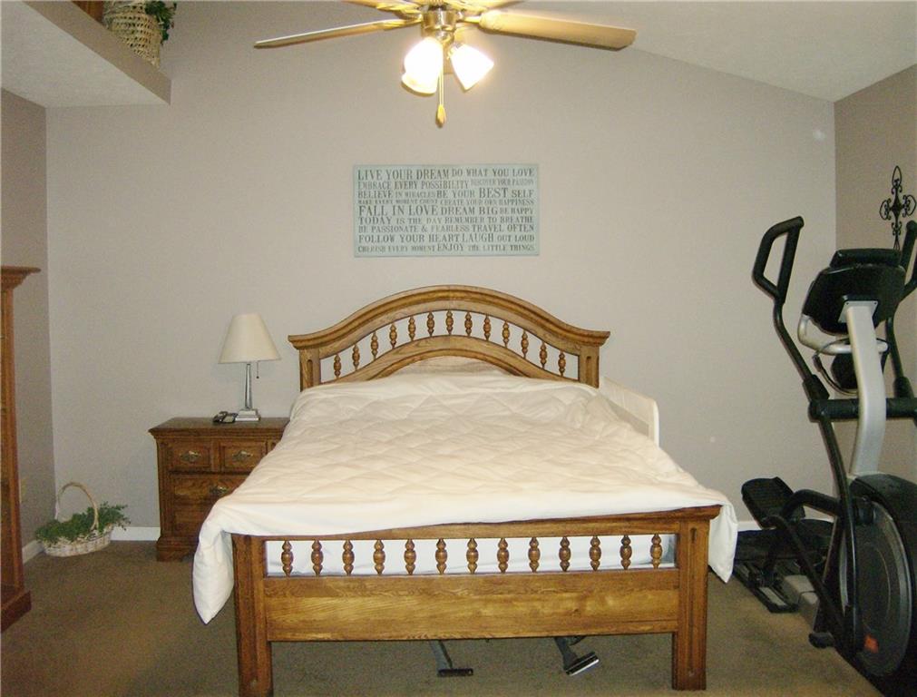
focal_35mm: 36
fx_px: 958
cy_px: 348
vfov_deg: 40.0
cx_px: 458
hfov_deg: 51.1
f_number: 2.8
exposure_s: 1/60
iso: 200
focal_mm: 6
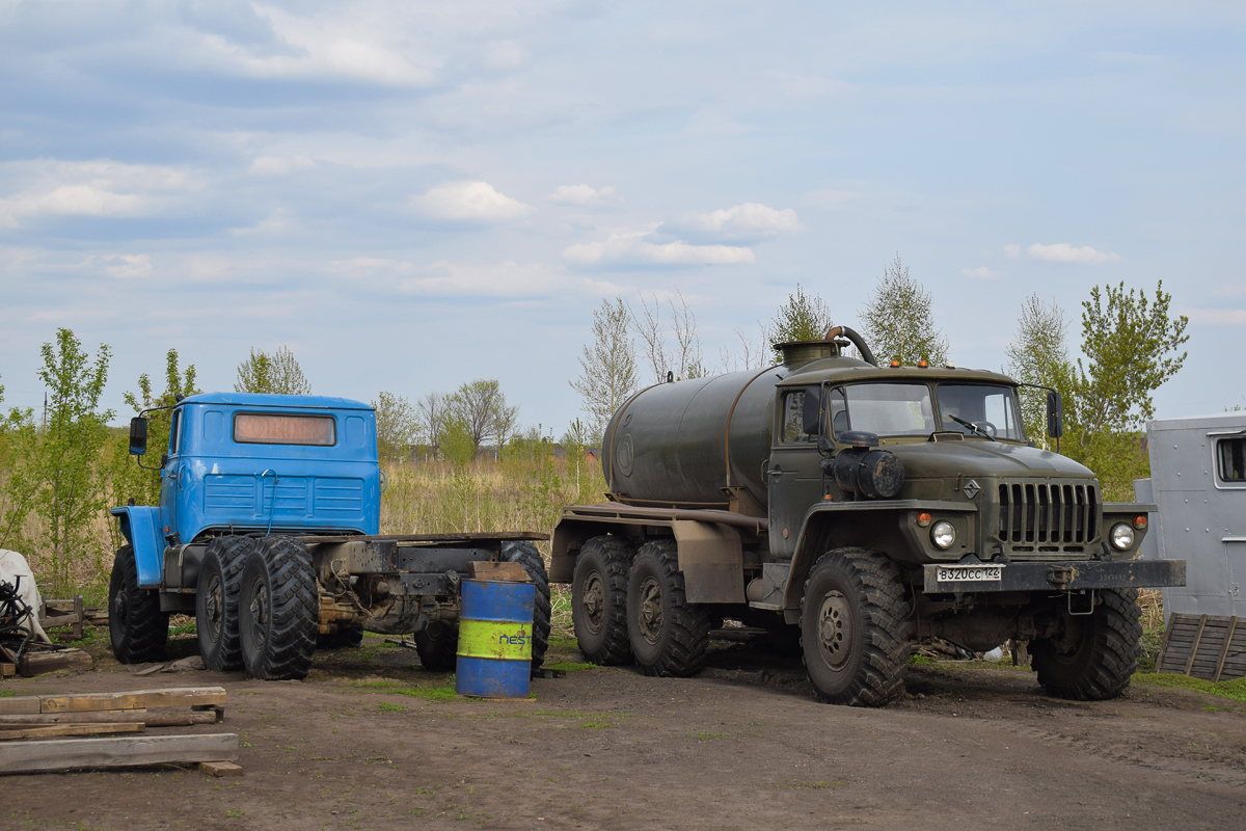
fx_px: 2180
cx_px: 623
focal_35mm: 63
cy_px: 416
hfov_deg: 31.9
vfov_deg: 21.6
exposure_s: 1/250
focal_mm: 42
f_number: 6.3
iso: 100
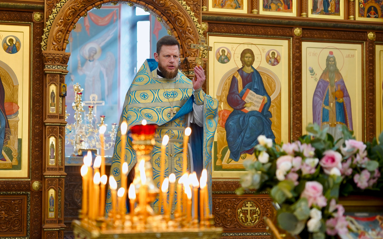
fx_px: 592
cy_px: 120
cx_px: 190
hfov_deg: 35.8
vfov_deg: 22.9
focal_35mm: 57
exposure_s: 1/160
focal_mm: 54.7
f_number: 2.8
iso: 1000
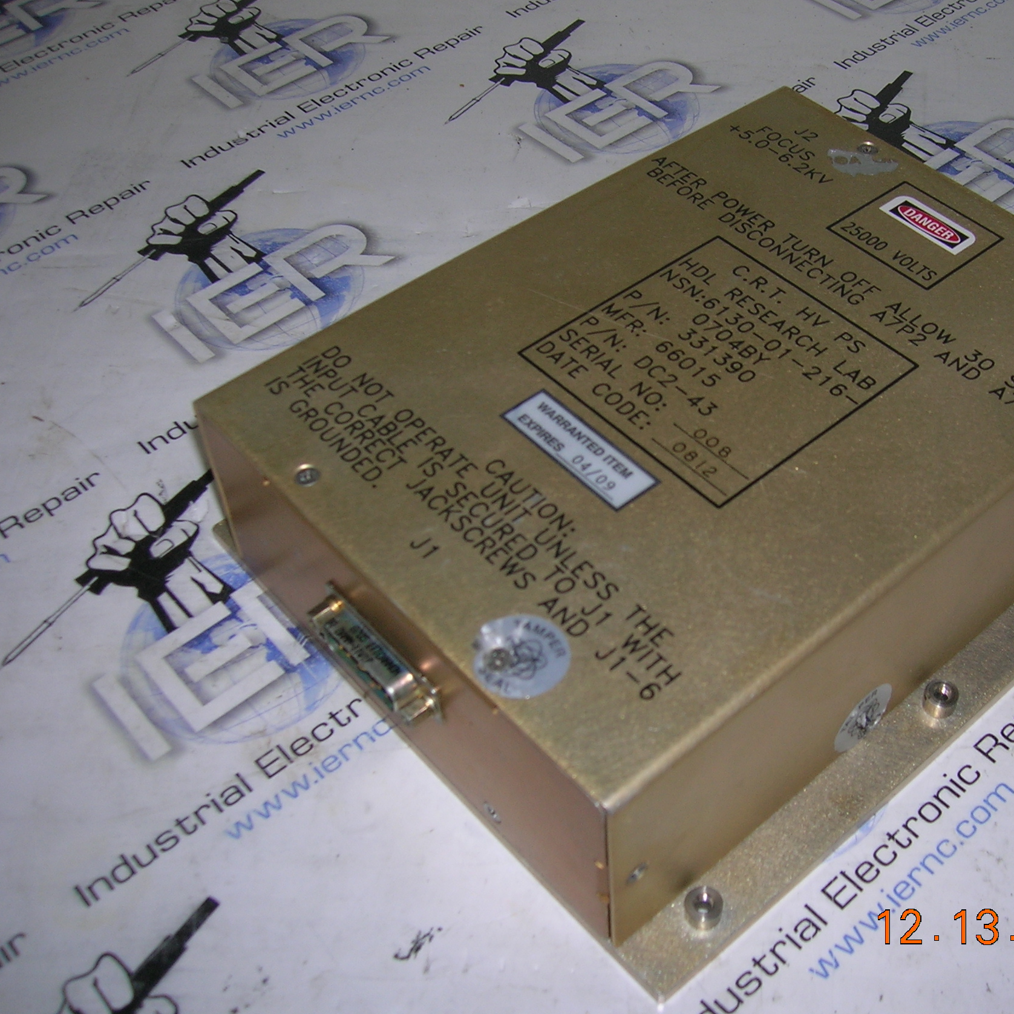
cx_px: 675
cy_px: 517
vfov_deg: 40.9
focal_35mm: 41
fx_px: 1359
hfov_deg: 40.4
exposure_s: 1/60.1
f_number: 2.9
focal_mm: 5.7
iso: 50
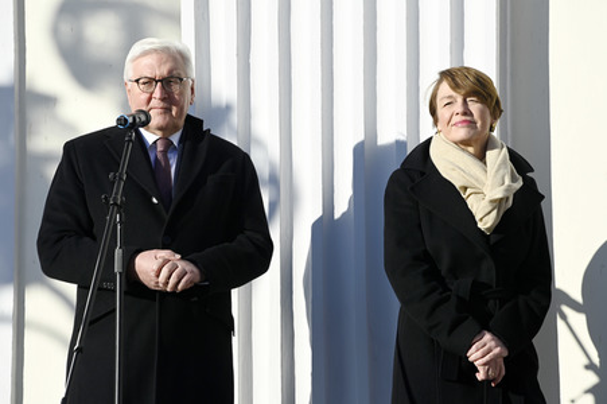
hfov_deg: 9.8
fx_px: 3538
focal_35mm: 210
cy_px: 202
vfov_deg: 6.5
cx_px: 304
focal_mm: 210
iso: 250
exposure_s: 1/320
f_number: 11
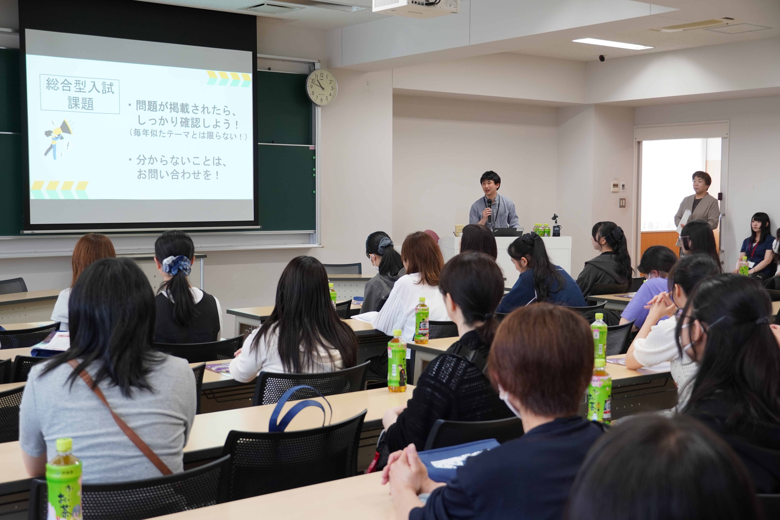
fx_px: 1040
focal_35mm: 48
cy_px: 260
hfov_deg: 41.1
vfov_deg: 28.1
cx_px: 390
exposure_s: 1/50
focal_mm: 32
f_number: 4.5
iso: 400
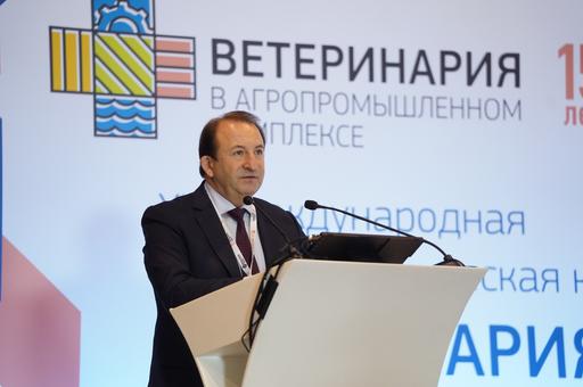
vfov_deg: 11.8
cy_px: 194
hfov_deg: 17.7
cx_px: 292
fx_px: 1876
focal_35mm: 116
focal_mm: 116
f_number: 2.8
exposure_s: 1/200
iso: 2000
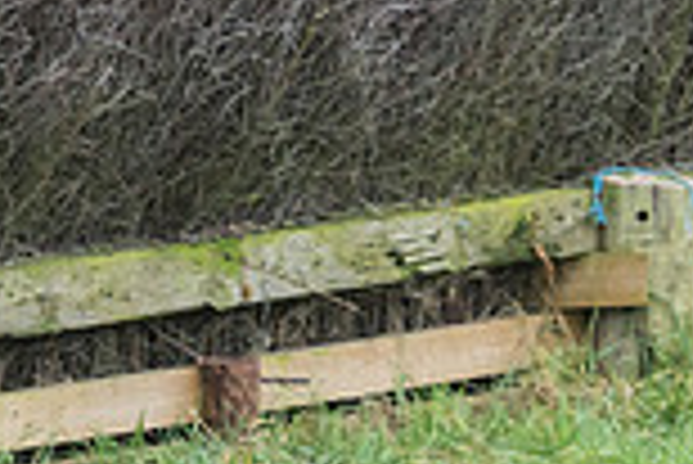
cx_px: -154
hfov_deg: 4.2
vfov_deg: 2.8
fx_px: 9326
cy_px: -423
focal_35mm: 484
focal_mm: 88
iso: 800
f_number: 2.8
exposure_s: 1/1000
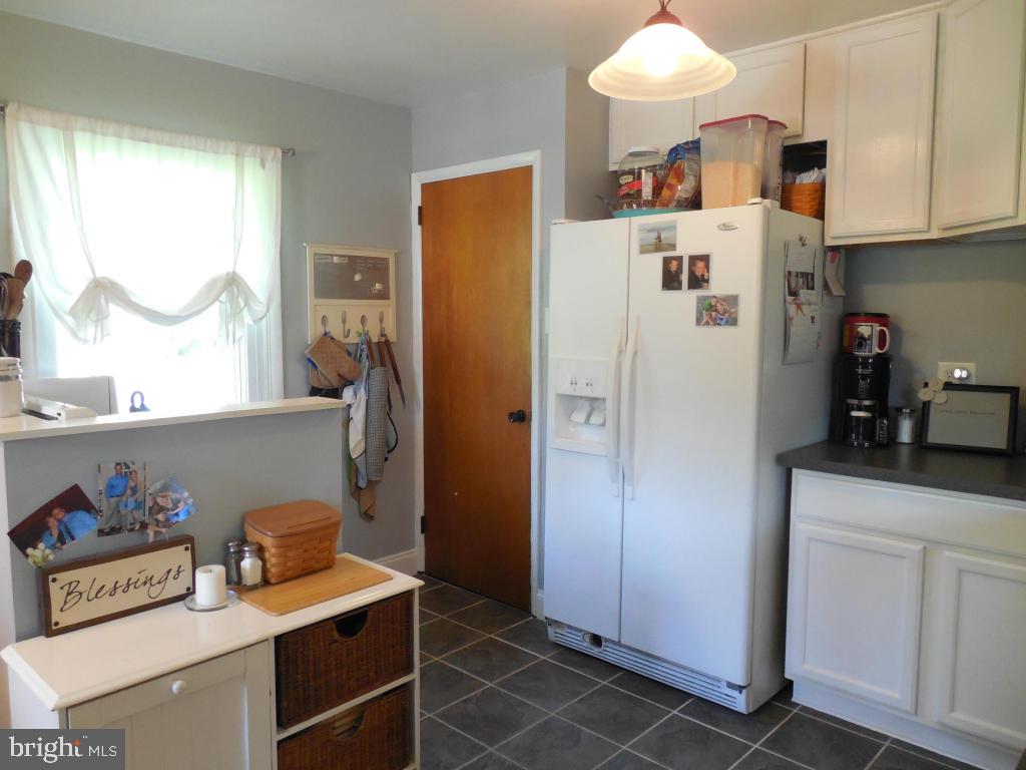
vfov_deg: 54.9
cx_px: 513
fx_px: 741
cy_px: 385
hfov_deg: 69.4
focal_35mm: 25
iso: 400
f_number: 3.3
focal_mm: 4.5
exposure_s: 1/30
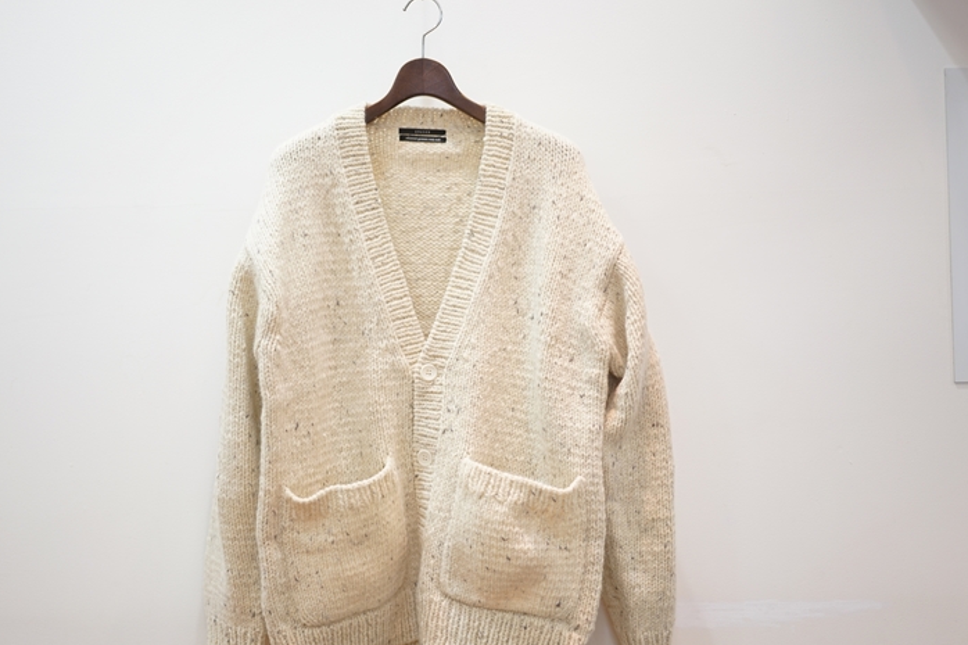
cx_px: 426
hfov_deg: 31.9
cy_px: 364
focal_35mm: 63
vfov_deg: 21.5
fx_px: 1693
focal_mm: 55
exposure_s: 1/60
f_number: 1.8
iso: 250
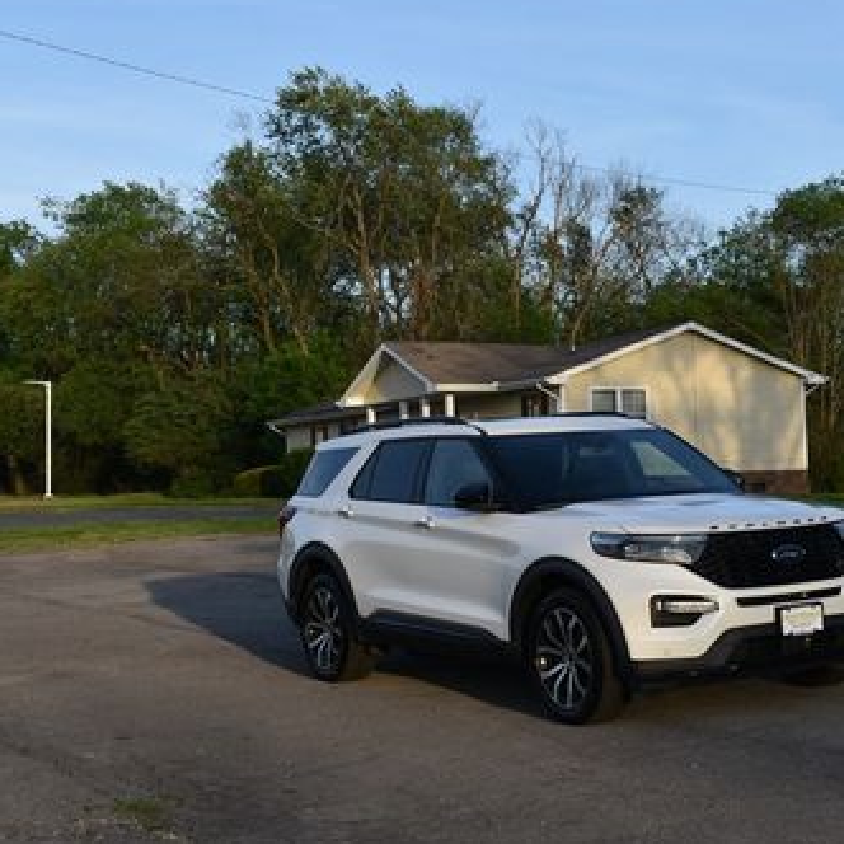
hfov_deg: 26.2
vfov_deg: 26.9
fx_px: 1765
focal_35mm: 64
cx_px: 725
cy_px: 426
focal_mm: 26
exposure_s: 1/250
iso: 160
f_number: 8
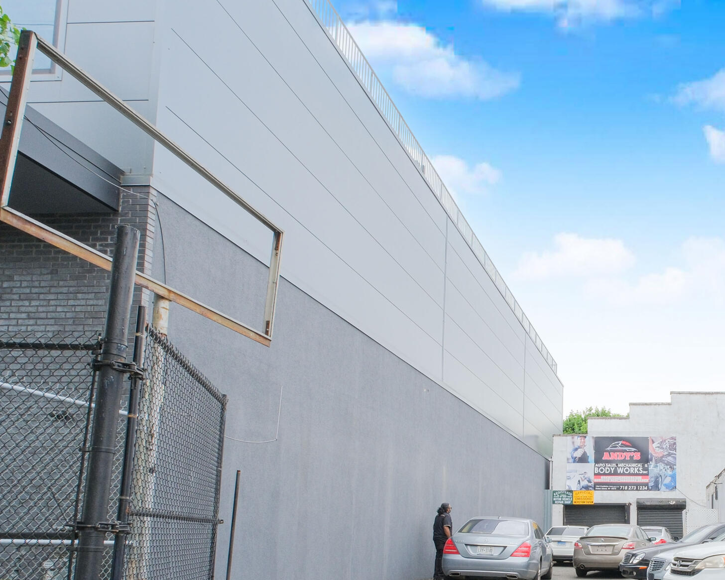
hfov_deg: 53.6
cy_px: 496
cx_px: 639
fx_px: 622
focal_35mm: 29
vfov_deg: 46.2
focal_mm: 10
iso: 400
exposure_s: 1/60
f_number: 11
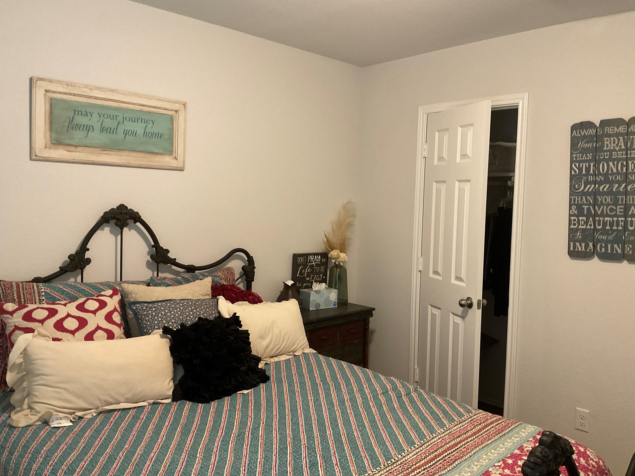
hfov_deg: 60.0
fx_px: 550
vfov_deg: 46.8
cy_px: 234
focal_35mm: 30
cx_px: 322
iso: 250
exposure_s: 1/60
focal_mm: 3
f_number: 1.8
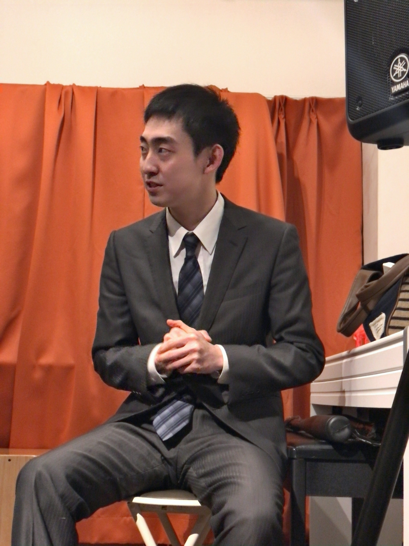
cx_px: 204
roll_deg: -2.0
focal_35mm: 57
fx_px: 898
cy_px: 273
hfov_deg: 25.7
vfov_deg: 33.8
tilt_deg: +8.0
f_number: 2.8
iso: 800
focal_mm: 6.6
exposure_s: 1/30
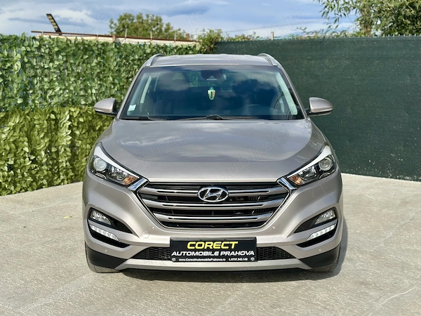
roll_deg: +0.8
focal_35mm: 48
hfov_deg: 39.7
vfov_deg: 30.3
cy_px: 158
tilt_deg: -8.8
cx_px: 210
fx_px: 584
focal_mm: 6.86
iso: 80
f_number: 1.78
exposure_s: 1/4016
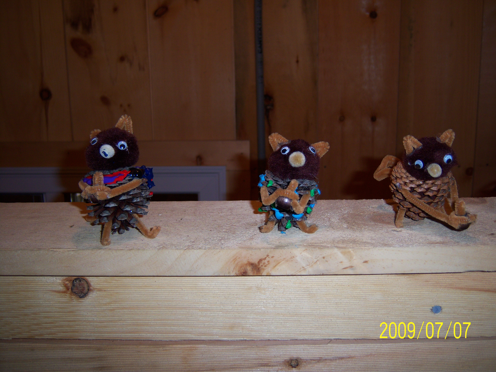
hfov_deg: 51.4
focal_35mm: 36
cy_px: 186
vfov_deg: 39.7
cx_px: 248
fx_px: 516
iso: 80
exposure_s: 1/60
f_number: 2.8
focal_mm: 7.5
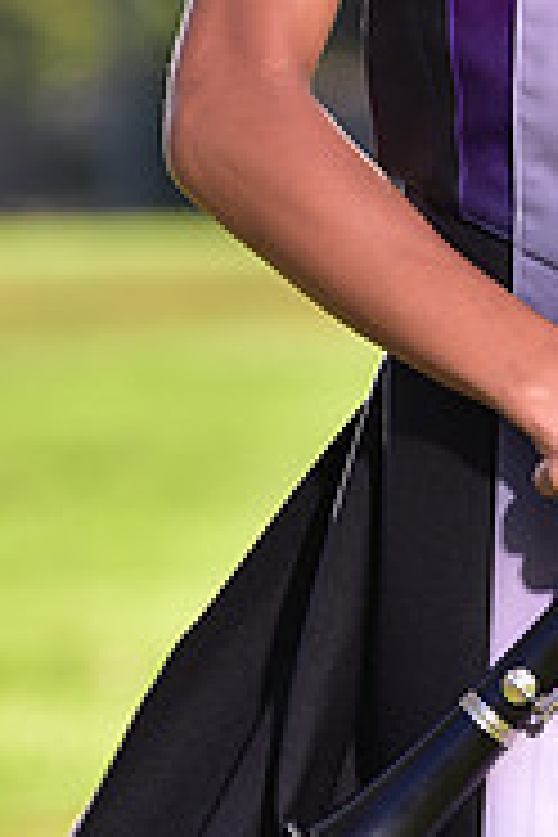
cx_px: 718
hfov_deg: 2.4
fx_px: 13437
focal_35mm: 578
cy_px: -184
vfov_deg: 3.6
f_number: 5
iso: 100
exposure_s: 1/250
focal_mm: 185
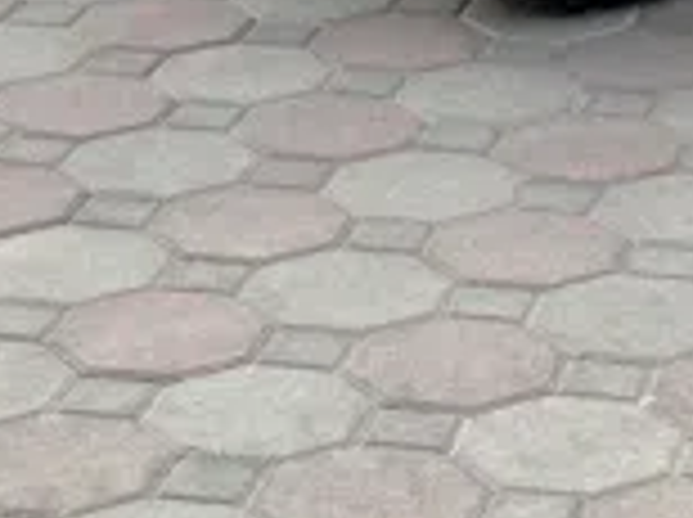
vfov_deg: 7.2
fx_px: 3998
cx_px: 531
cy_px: -450
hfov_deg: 9.9
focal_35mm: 200
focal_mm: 6.76
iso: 80
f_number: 1.78
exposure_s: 1/437
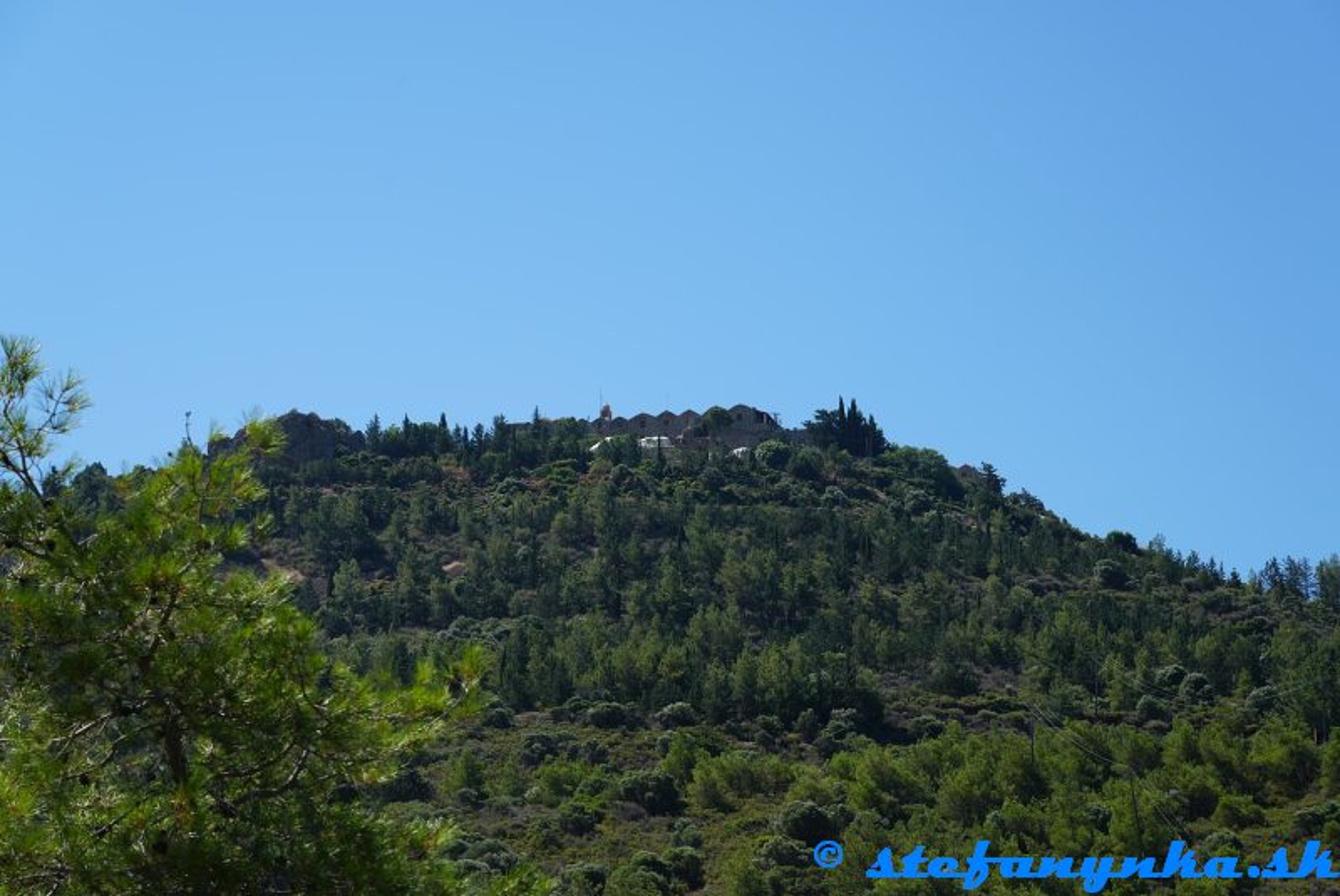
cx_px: 670
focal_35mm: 105
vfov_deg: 13.1
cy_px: 448
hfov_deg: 19.4
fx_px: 3912
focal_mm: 105
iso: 100
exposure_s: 1/125
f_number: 8
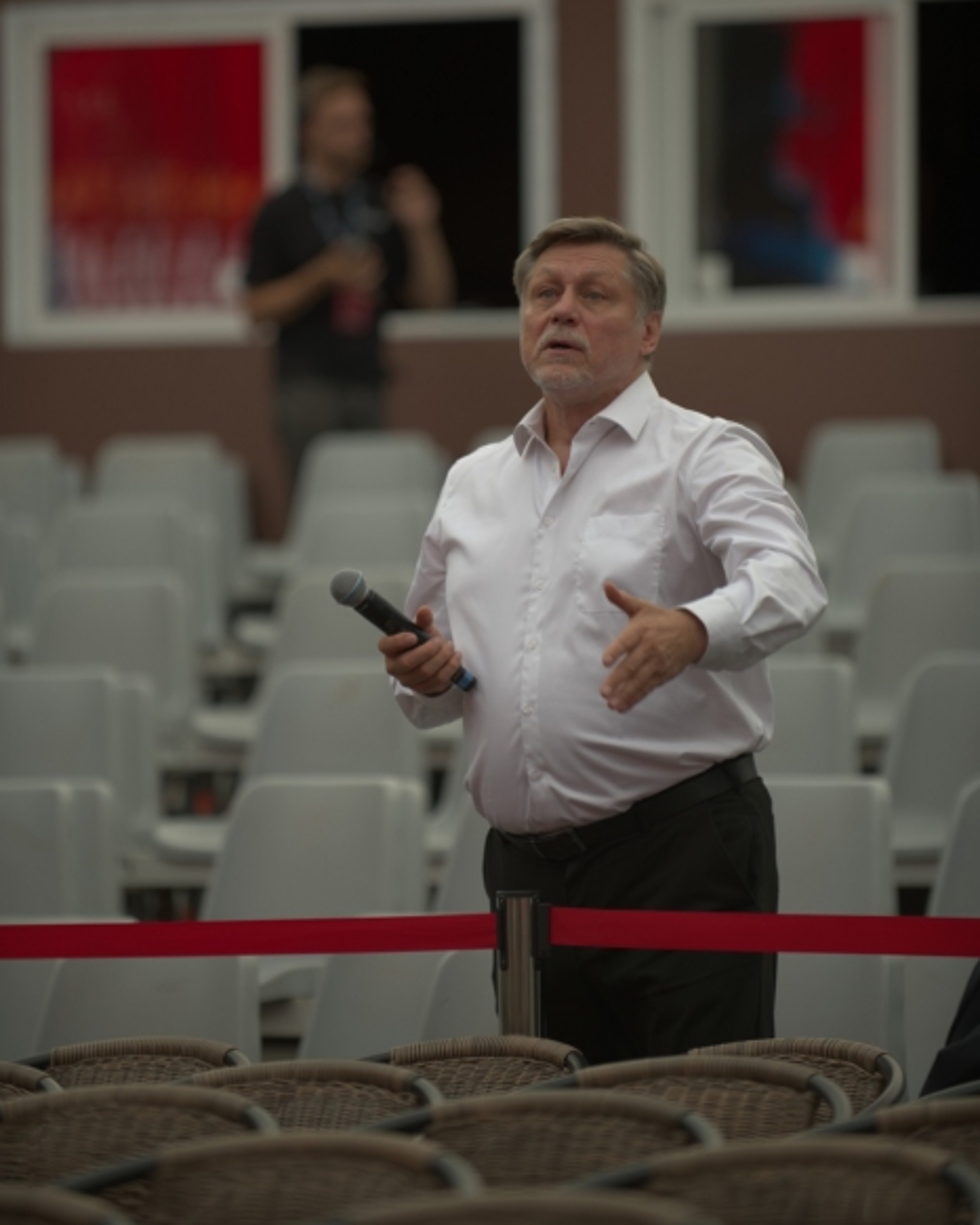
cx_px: 489
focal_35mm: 227
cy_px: 489
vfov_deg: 8.5
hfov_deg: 6.8
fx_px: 8234
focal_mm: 200
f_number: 2.8
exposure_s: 1/320
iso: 200
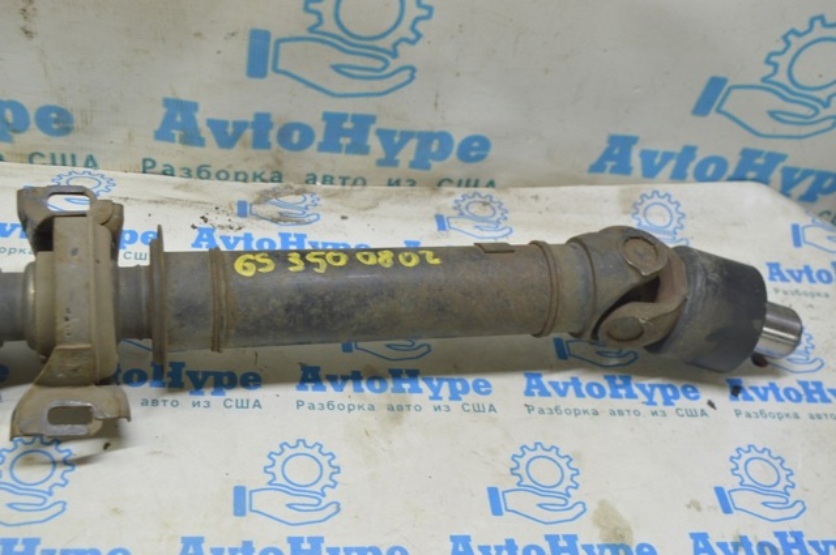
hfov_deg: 43.7
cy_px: 278
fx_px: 1044
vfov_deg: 29.8
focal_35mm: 45
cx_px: 418
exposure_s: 1/20
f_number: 5.6
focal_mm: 30
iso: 400
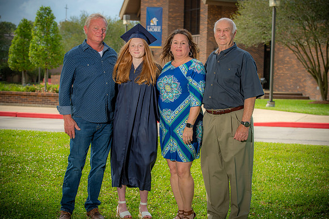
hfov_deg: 28.9
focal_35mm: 70
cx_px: 164
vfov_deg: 19.4
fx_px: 639
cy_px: 110
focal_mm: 70
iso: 80
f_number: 5.6
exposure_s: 1/250
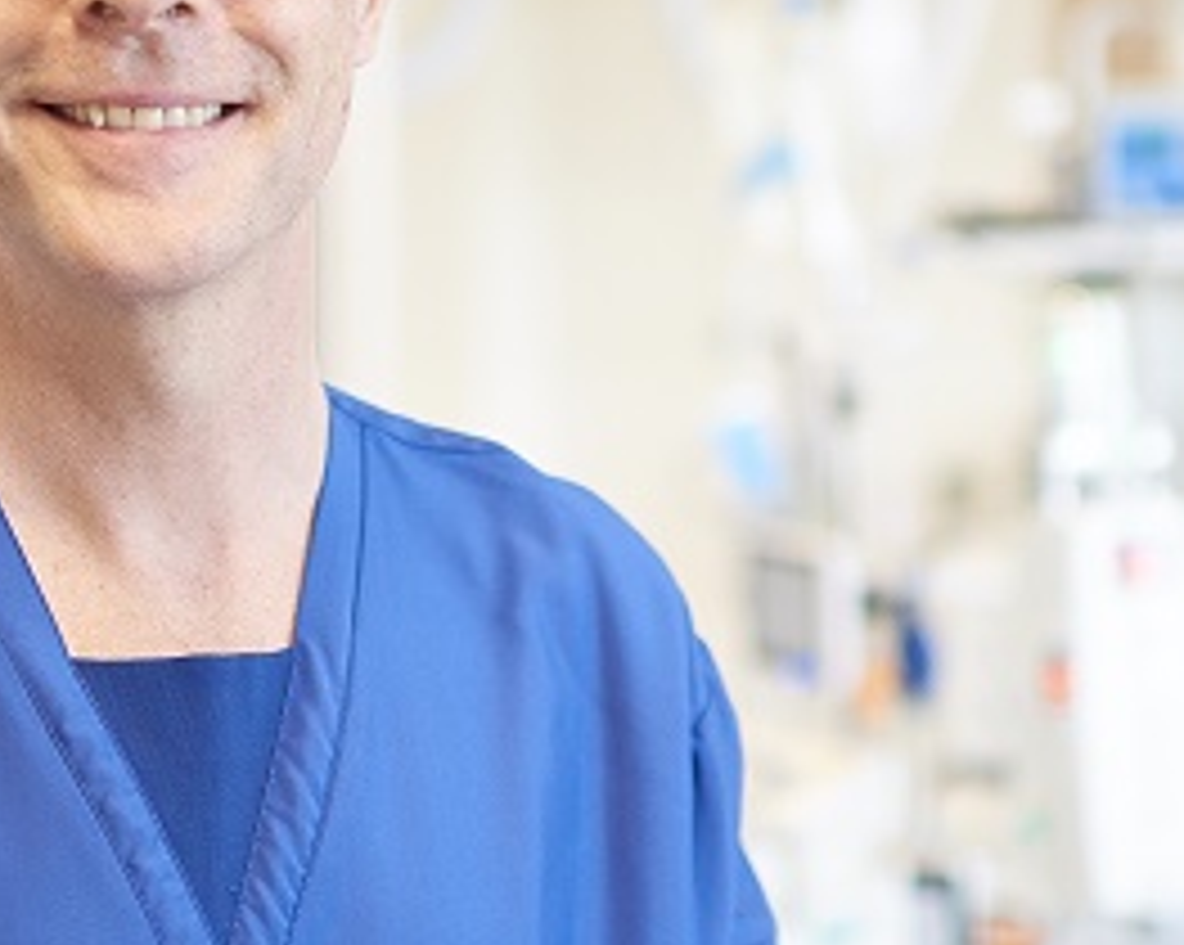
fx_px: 3502
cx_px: 549
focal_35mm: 100
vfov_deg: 15.3
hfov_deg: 19.2
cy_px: 245
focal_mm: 35
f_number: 1.6
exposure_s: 1/160
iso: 800
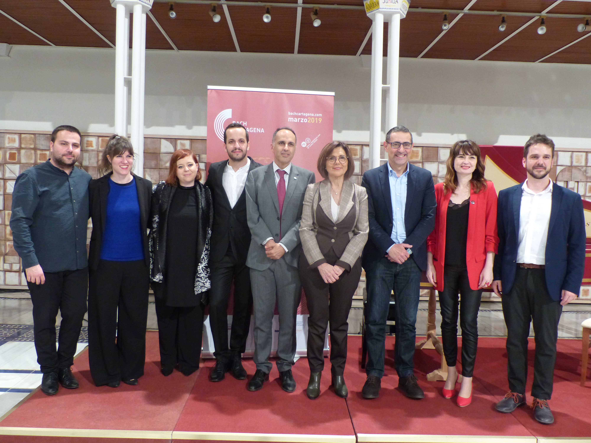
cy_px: 222
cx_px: 296
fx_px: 512
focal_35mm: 30
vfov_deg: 46.8
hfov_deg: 60.0
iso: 400
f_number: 2.8
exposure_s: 1/13
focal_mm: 5.4
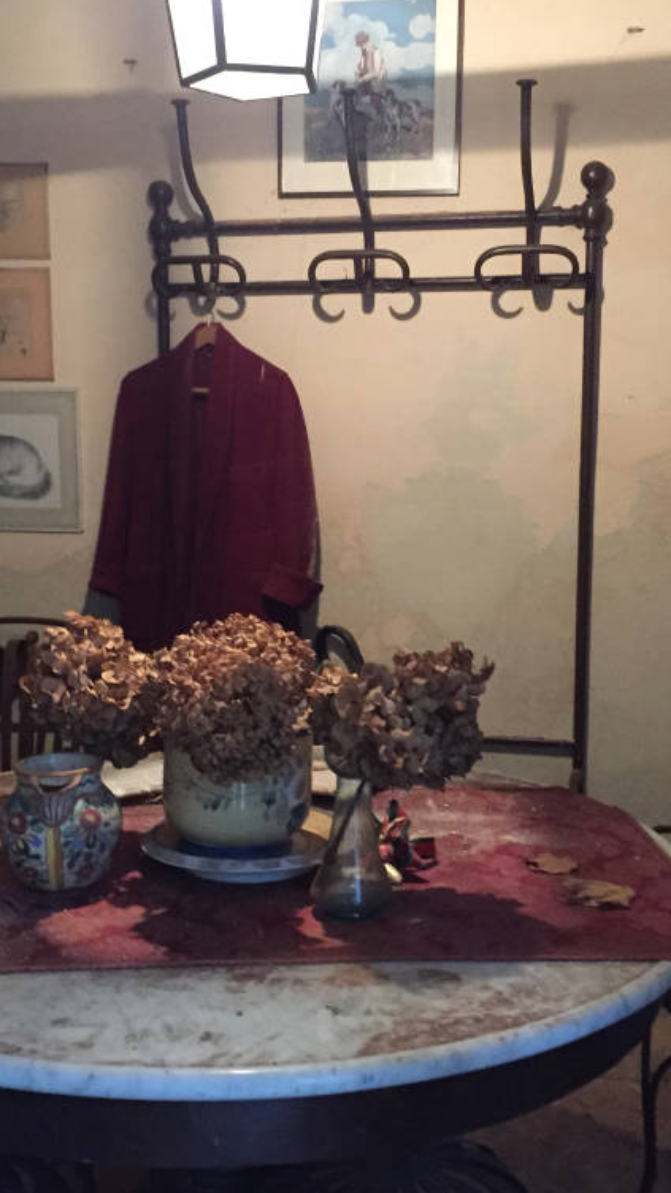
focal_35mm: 43
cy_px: 600
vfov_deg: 47.4
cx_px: 341
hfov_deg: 27.7
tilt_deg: -8.8
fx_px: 1360
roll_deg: -0.9
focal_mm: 4.15
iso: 400
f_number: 2.2
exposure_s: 1/17
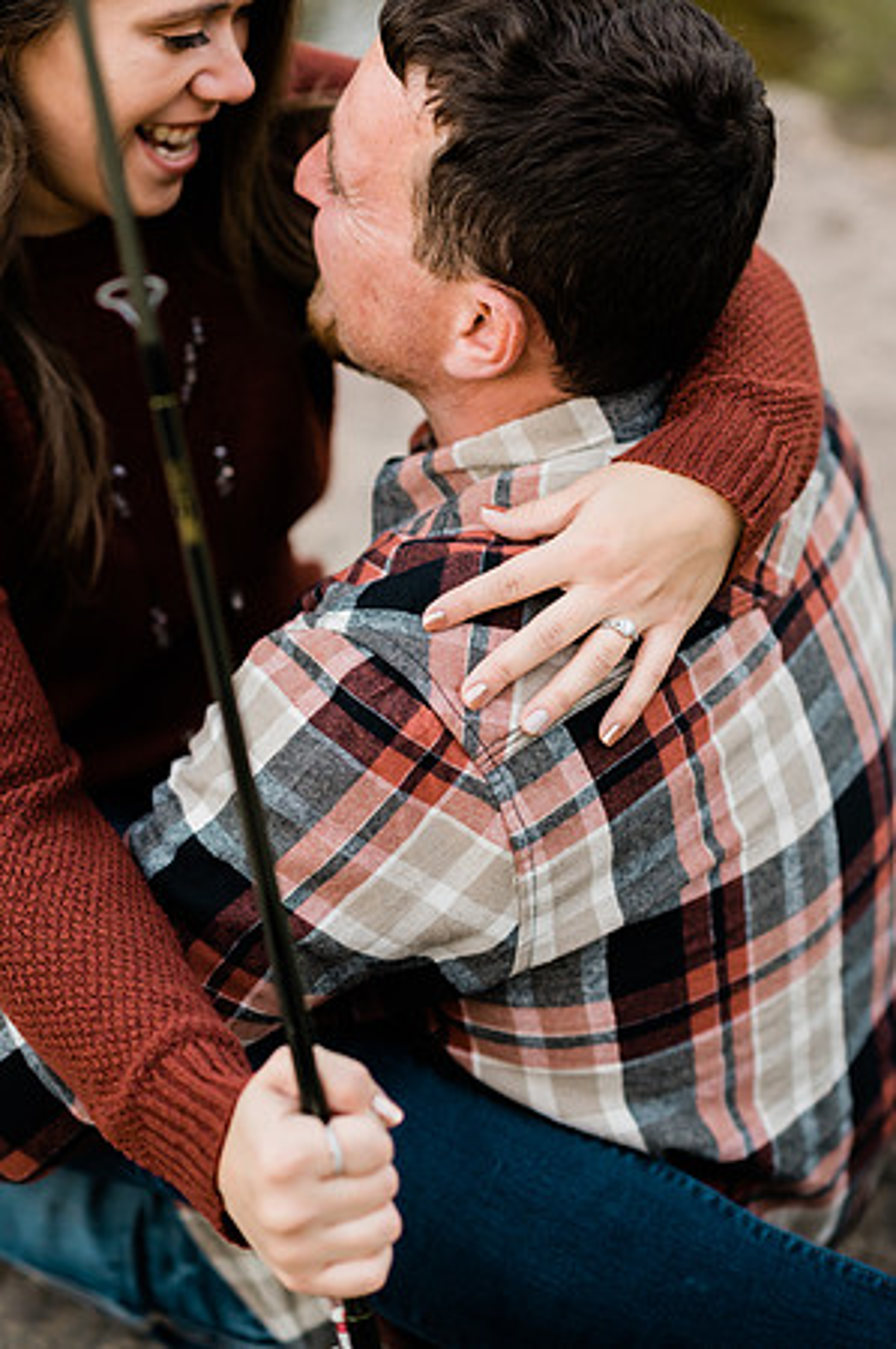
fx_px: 3180
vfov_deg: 23.9
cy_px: 674
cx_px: 448
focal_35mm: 85
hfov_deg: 16.0
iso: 500
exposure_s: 1/200
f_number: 2.5
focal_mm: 85
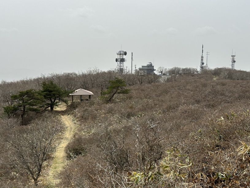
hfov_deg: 39.7
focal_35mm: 48
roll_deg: -0.2
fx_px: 347
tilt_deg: -5.7
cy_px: 94
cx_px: 125
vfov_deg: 30.3
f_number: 1.78
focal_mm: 6.86
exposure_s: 1/7092
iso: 64
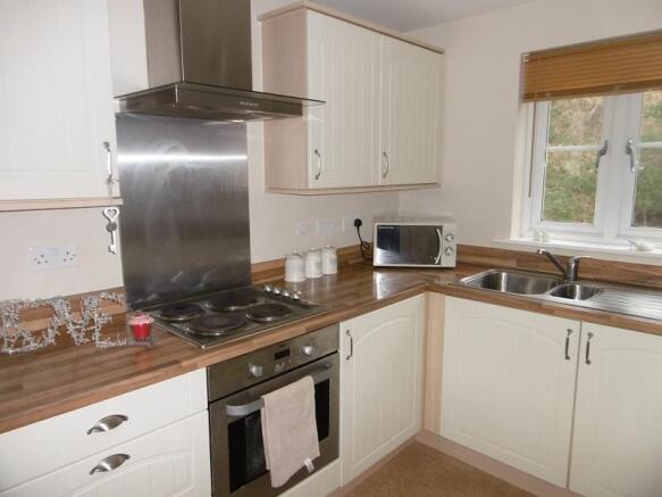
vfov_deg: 56.8
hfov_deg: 71.6
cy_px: 248
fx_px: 459
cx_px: 331
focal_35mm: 24
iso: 200
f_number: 3.1
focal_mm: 4.3
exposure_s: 1/60
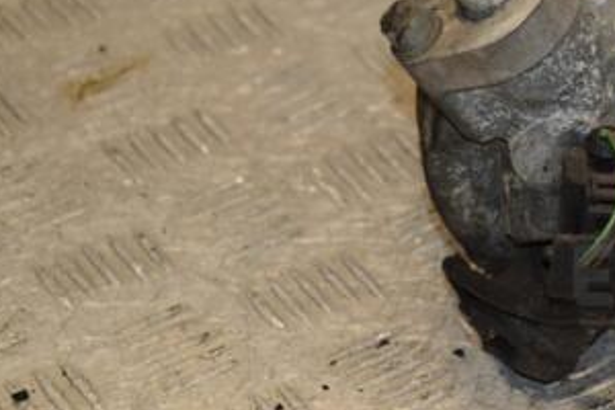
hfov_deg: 9.8
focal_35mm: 210
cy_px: 2
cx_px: 535
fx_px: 3587
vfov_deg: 6.5
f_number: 6.3
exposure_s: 1/200
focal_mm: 70
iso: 800
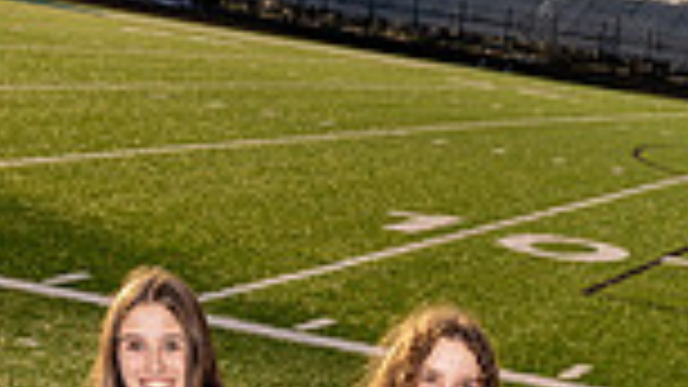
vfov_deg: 10.0
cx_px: 531
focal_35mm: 105
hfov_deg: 20.2
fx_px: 1915
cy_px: 936
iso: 100
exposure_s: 1/250
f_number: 10
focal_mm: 34
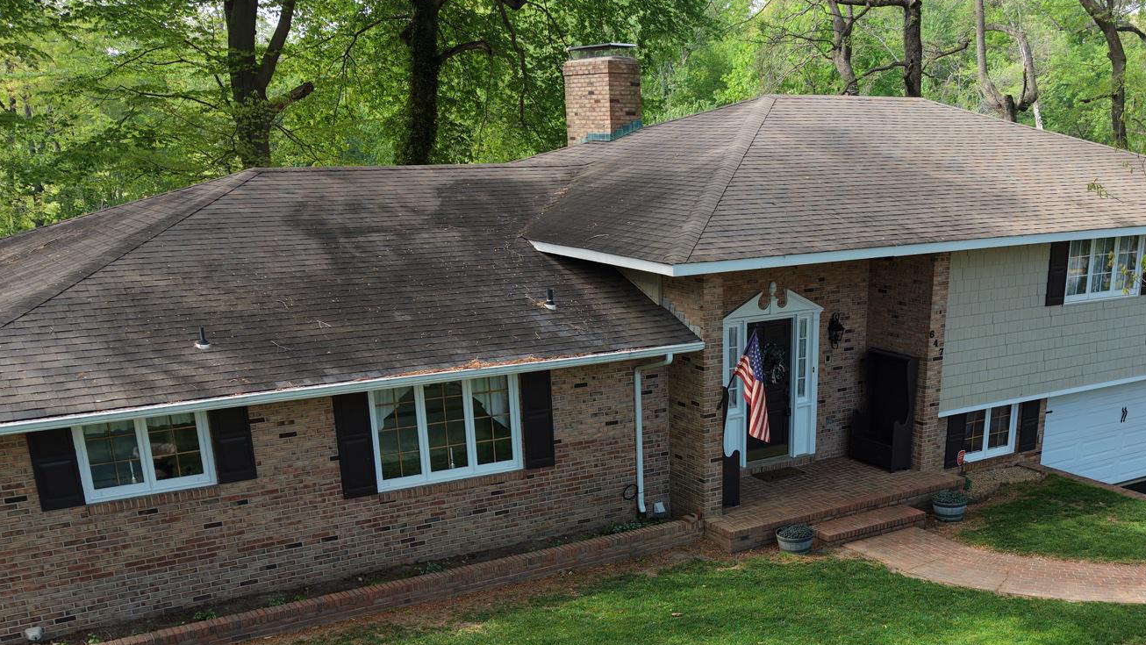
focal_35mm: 41
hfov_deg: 48.8
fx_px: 1246
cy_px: 577
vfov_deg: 28.0
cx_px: 728
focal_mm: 8.67
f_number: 1.8
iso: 100
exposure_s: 1/500
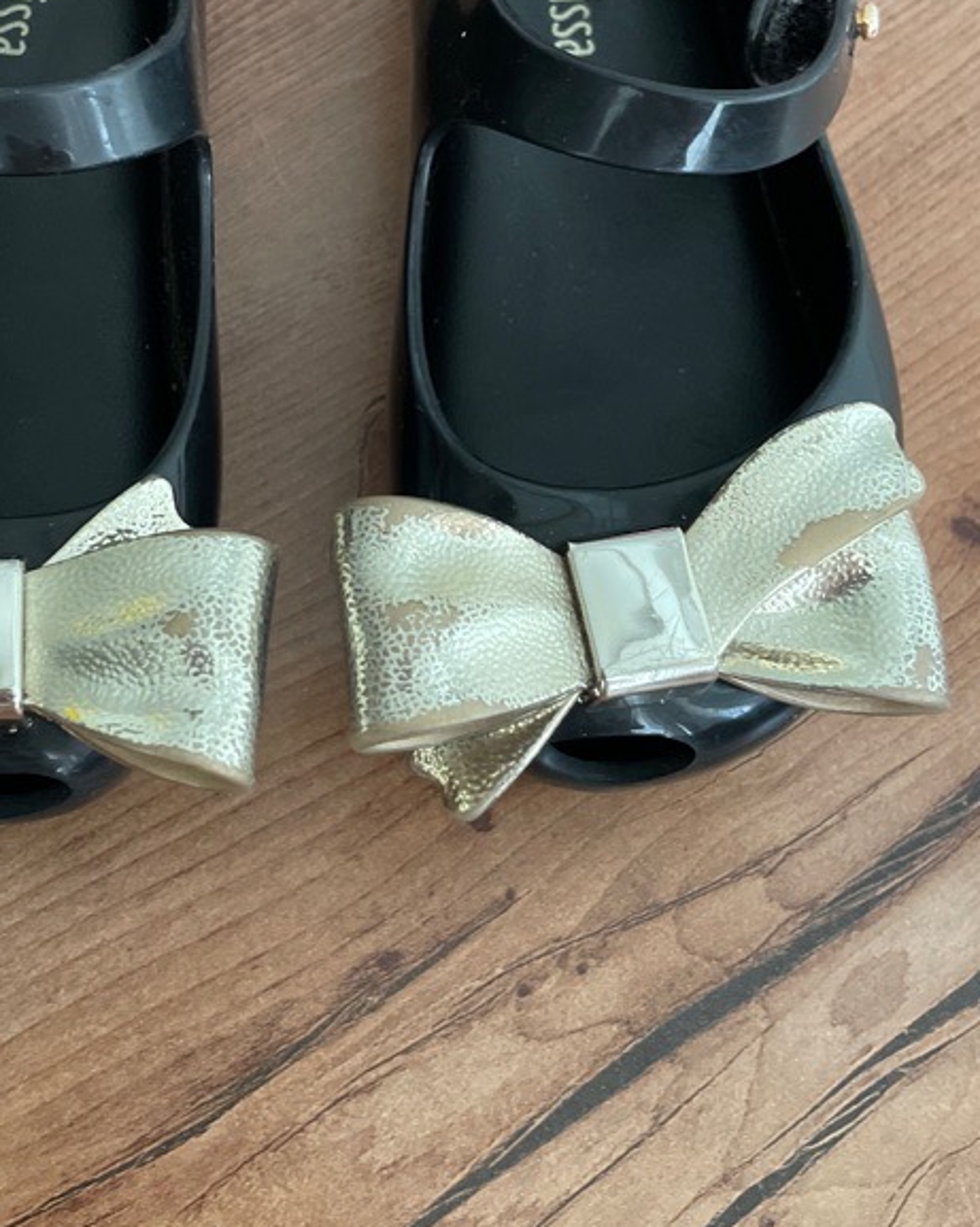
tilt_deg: -67.1
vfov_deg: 40.9
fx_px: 1596
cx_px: 283
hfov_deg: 33.6
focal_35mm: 44
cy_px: 321
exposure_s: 1/51
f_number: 1.6
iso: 500
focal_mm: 4.2
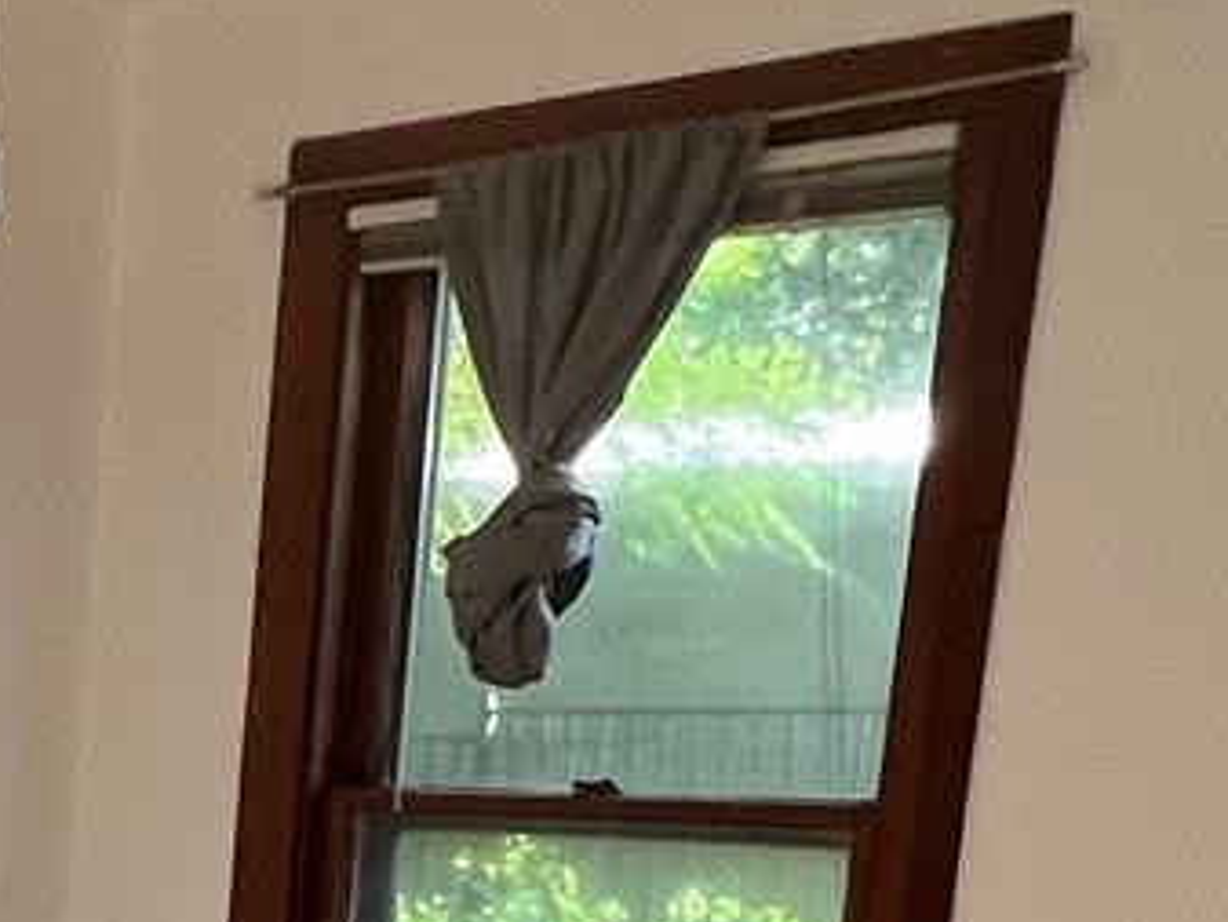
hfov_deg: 20.4
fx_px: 2804
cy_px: 1414
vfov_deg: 16.8
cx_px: -718
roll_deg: -0.2
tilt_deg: -14.0
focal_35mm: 79
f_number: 1.8
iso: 160
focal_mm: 1.57
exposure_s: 1/99
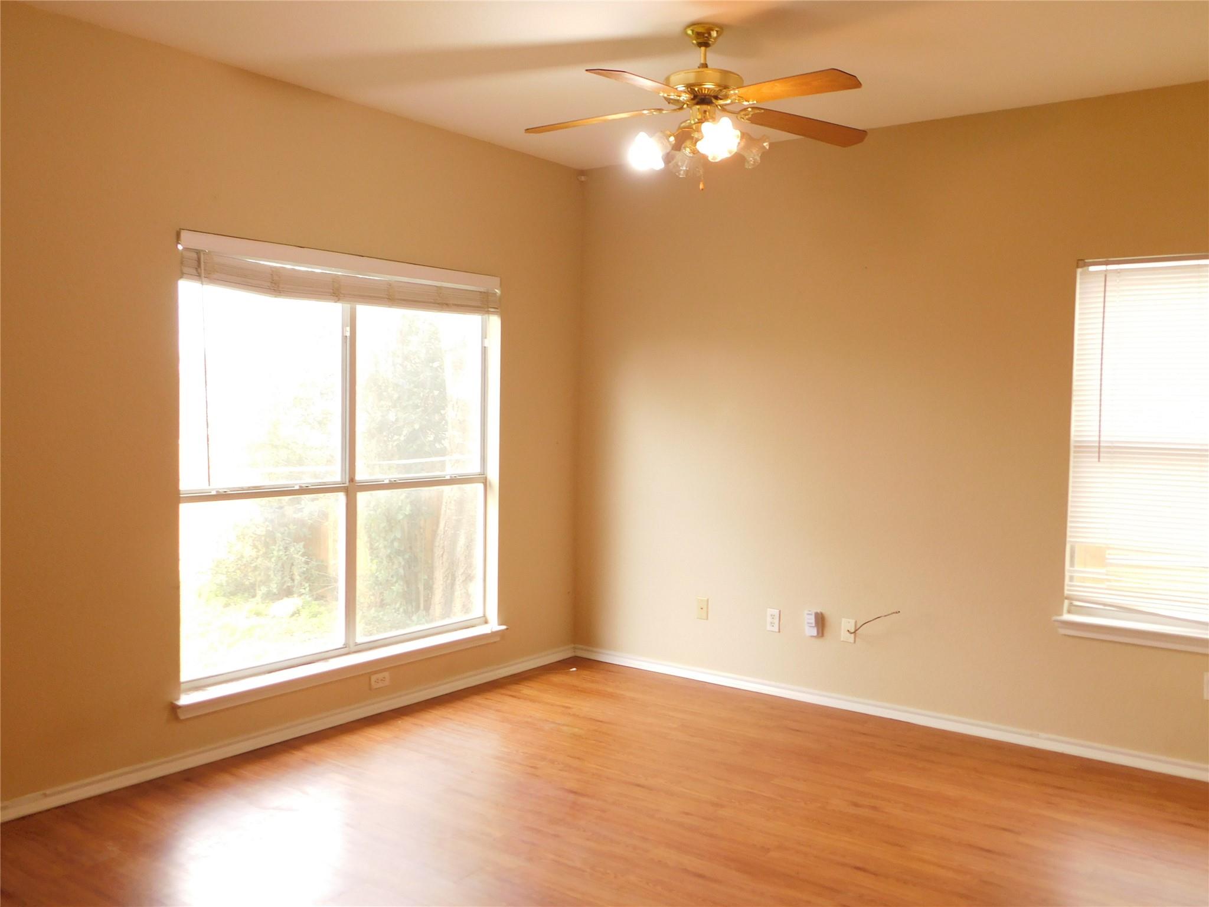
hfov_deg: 60.0
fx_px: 1048
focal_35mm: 30
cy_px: 454
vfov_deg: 46.8
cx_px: 604
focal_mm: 5.3
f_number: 3.2
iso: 180
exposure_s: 1/30
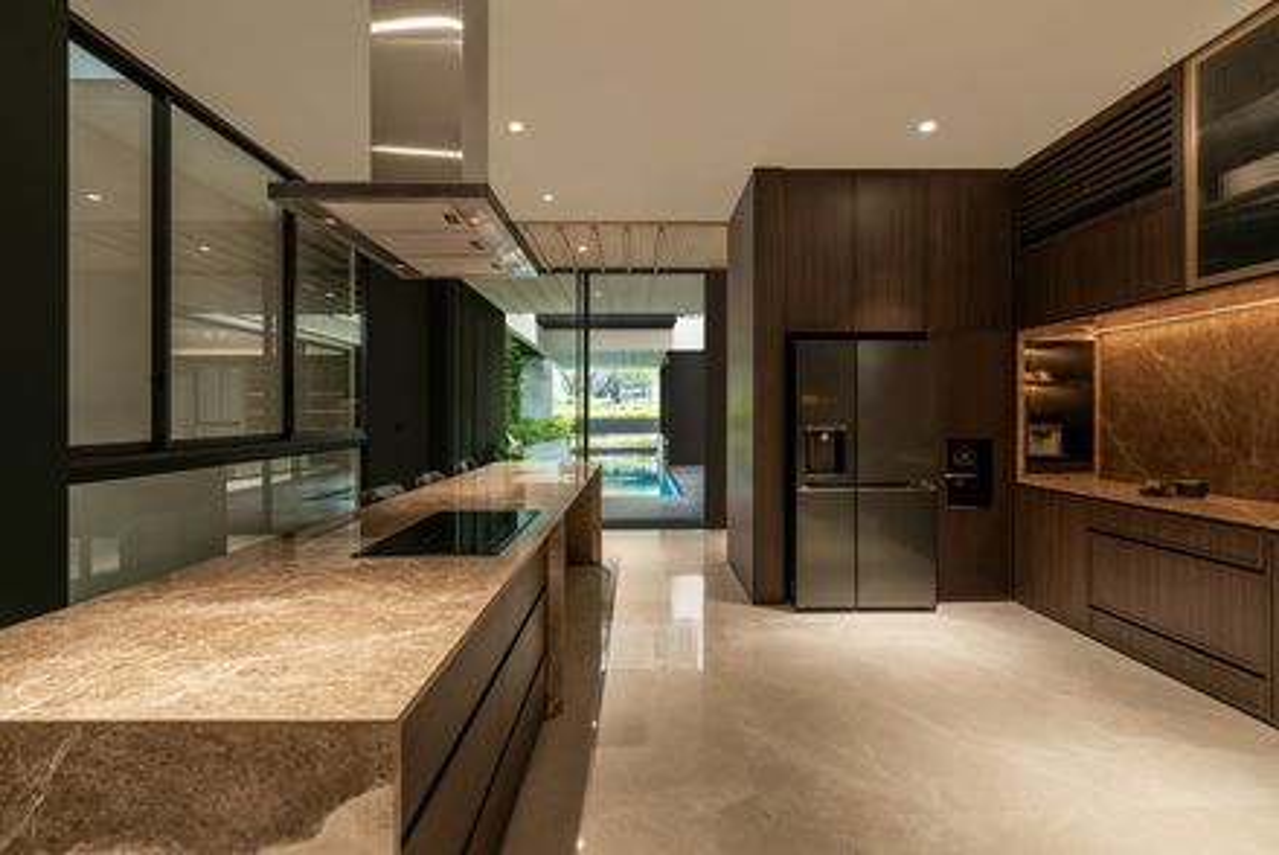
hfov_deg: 100.4
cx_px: 640
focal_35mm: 15
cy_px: 428
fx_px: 533
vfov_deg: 77.4
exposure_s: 1/8
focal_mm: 15
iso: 250
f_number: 10
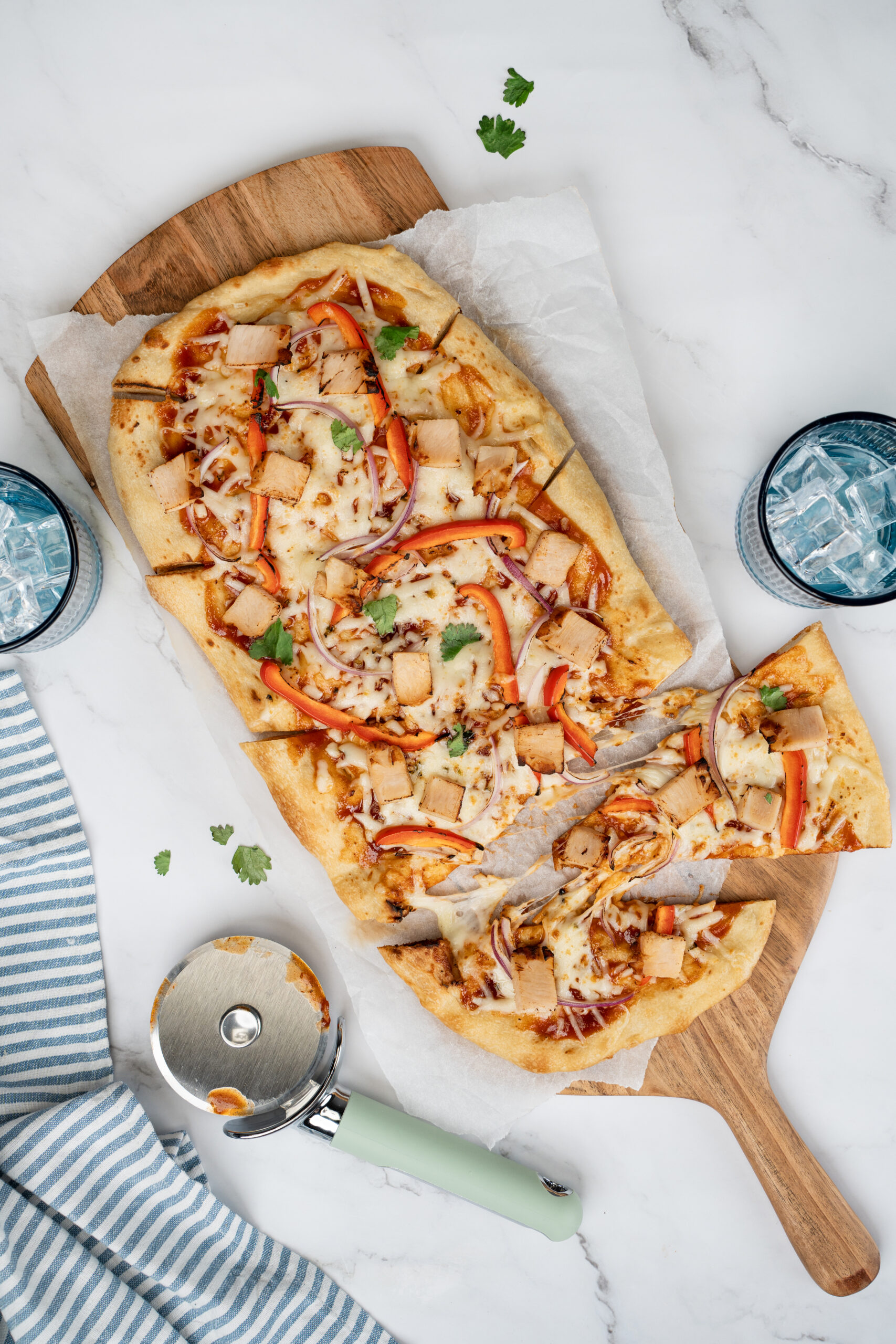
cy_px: 672
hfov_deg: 28.1
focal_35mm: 48
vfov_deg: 41.1
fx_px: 1792
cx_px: 448
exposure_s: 1/250
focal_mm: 48
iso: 400
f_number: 6.3
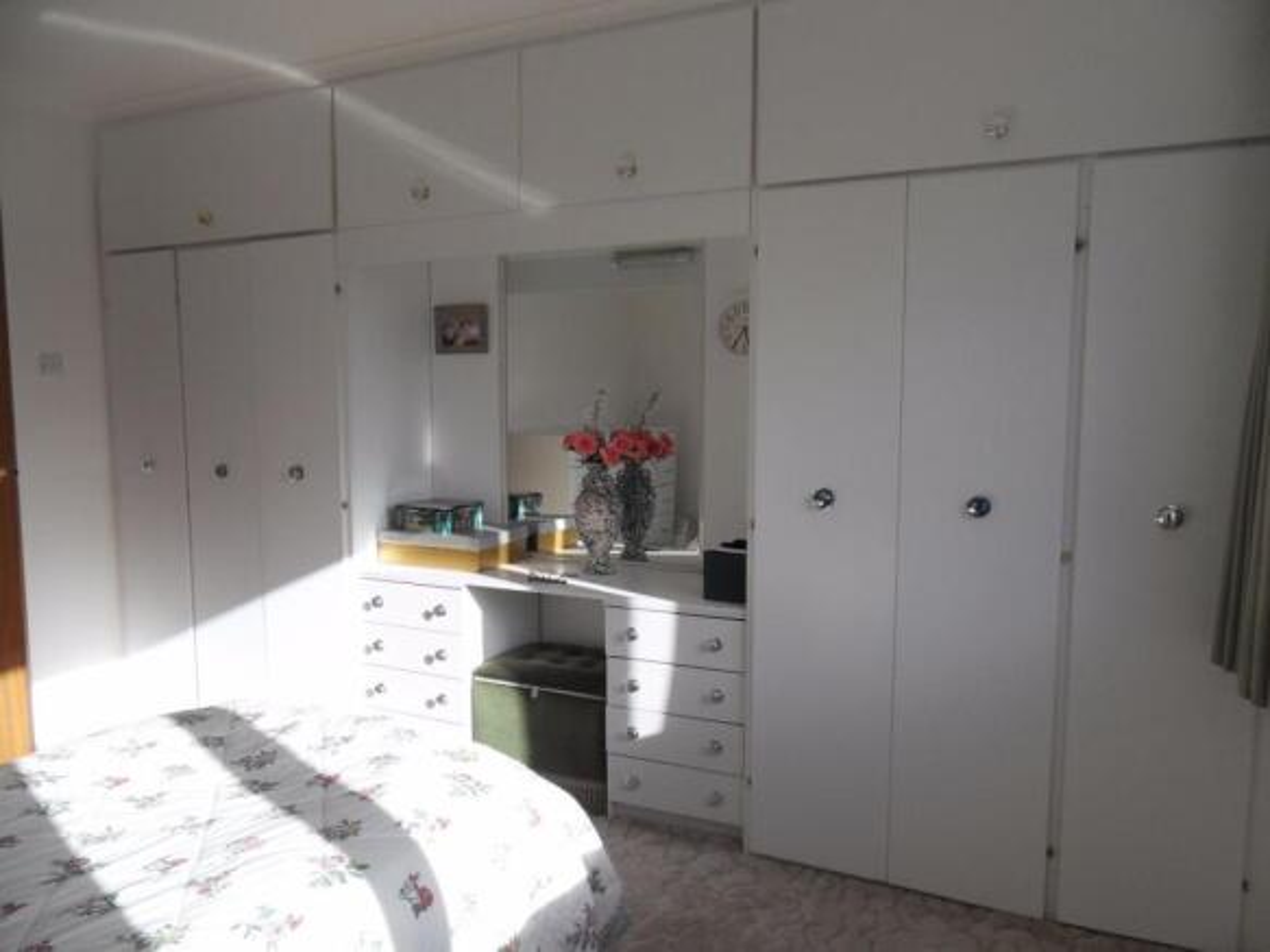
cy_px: 476
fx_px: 880
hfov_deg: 71.6
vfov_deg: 56.8
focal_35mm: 24
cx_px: 635
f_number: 7.5
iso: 80
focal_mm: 4.2
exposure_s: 1/90
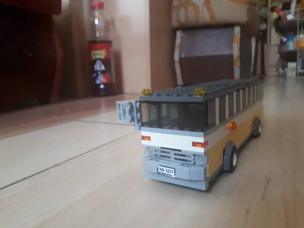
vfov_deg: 51.4
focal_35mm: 27
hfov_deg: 65.3
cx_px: 152
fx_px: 237
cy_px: 114
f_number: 1.9
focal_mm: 3.6
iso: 1000
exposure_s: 1/17
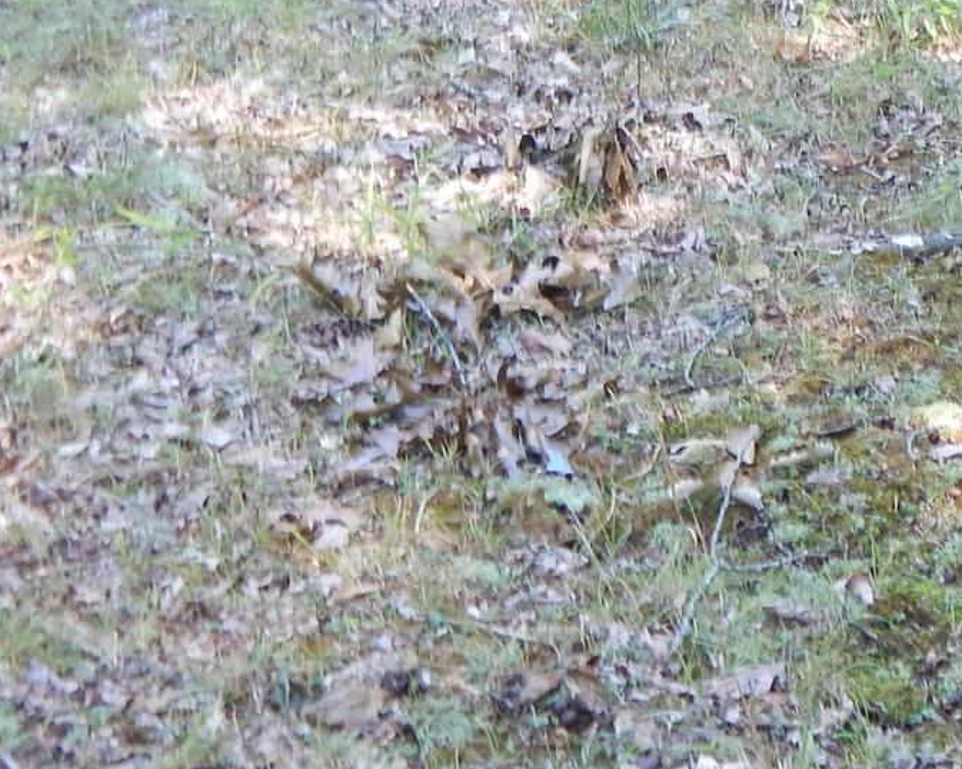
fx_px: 2875
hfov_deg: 18.0
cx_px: 1185
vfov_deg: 15.1
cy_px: 130
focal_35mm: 101
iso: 125
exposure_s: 1/60
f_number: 3.3
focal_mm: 6.1
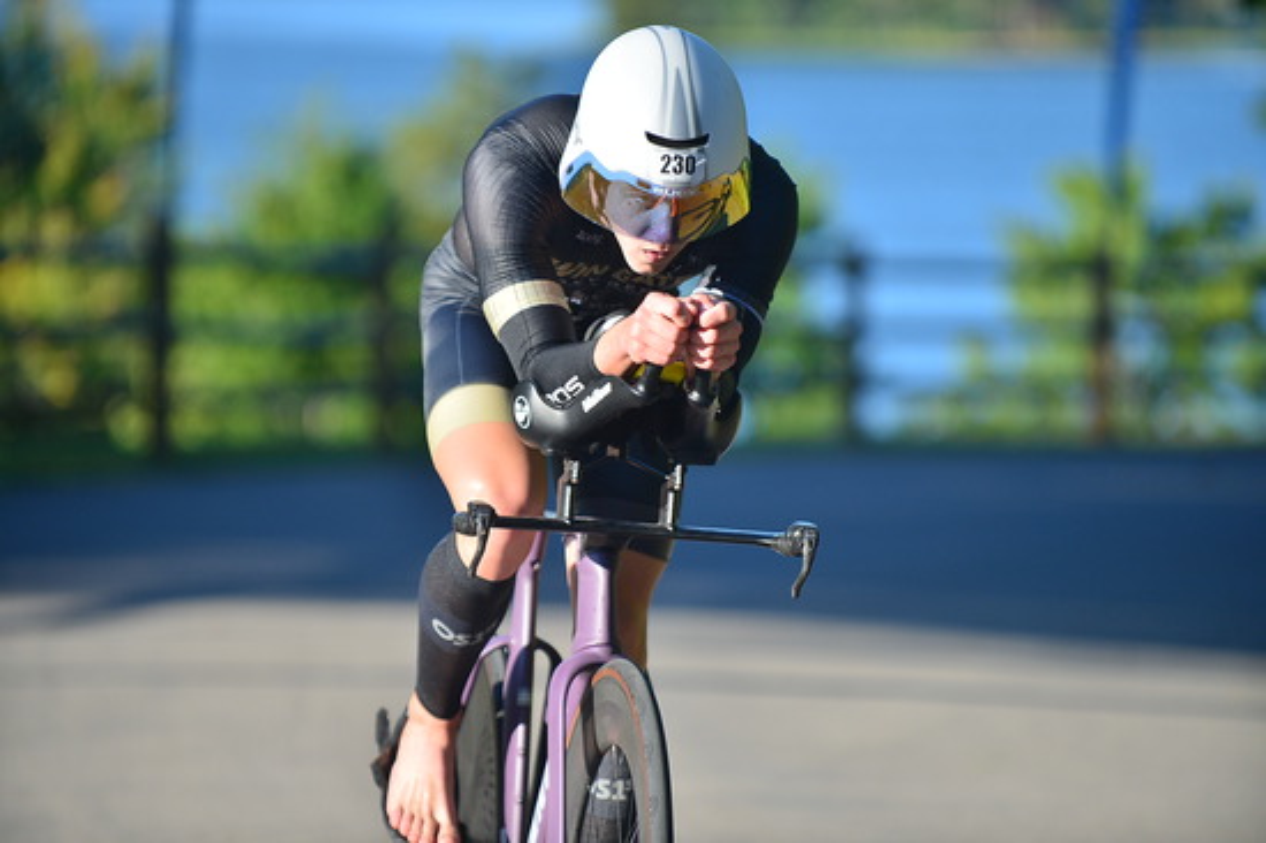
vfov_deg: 6.9
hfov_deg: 10.3
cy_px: 422
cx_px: 633
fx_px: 7029
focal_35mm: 200
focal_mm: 200
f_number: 2.8
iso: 280
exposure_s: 1/3200
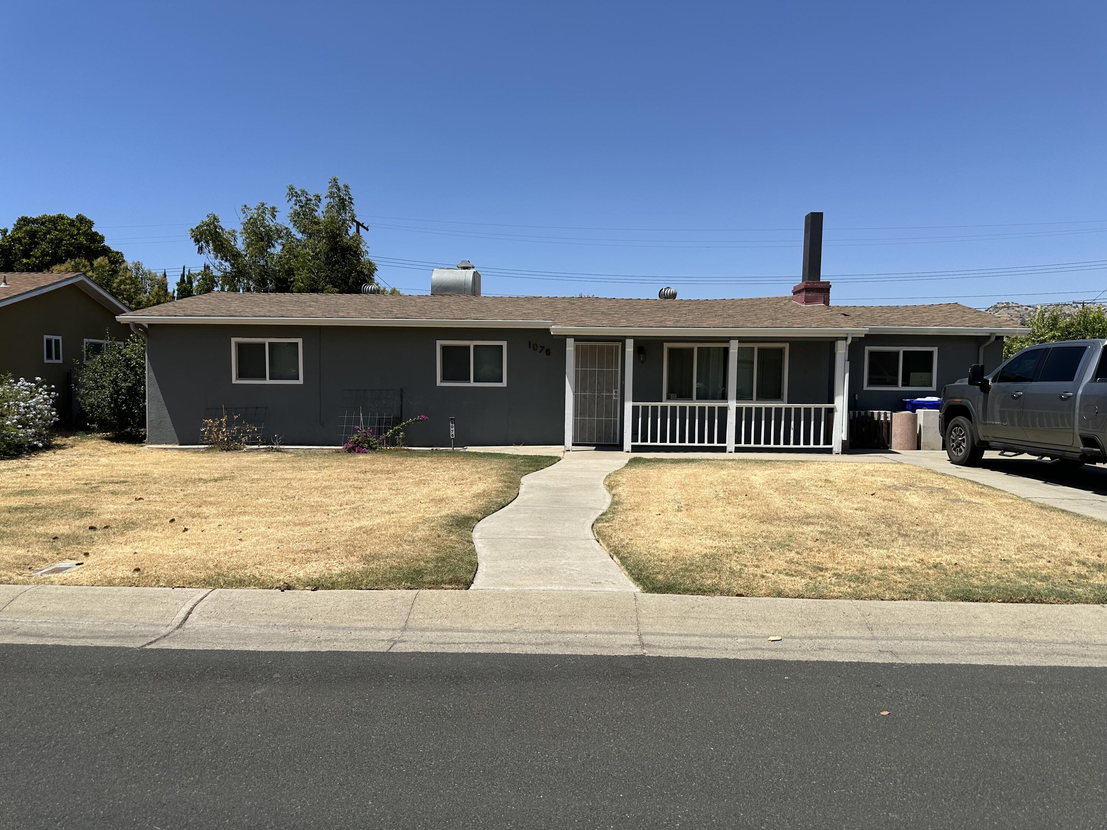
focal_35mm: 24
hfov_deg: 71.6
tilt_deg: -2.7
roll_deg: -0.5
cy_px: 415
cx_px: 554
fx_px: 768
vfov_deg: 56.8
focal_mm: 6.86
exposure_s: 1/6211
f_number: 1.78
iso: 80
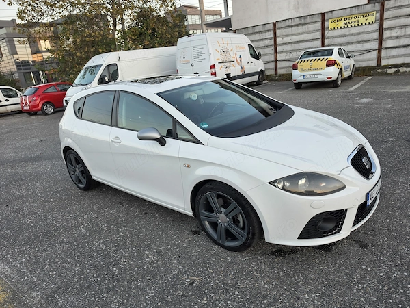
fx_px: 272
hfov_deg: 73.9
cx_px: 205
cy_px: 154
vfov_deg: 58.9
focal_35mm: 23
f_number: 1.4
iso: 40
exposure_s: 1/180
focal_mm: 6.5
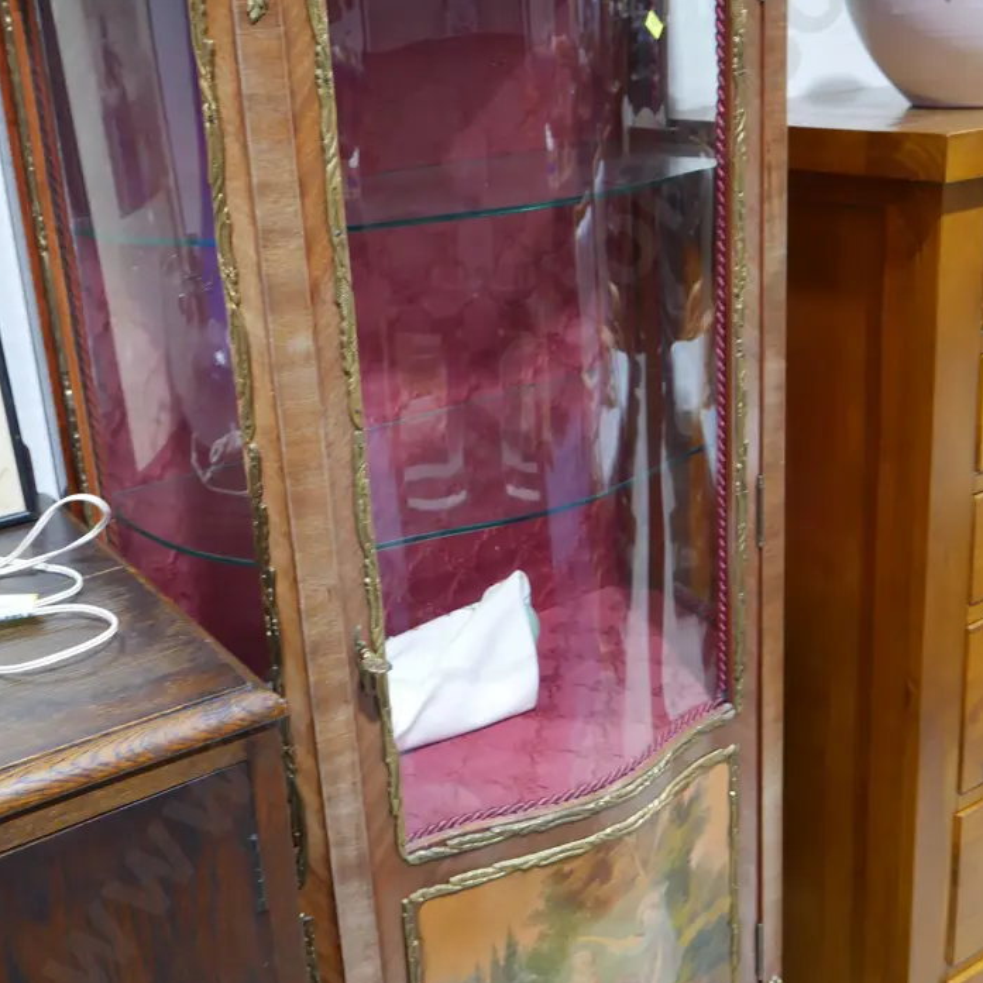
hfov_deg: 42.8
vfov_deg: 42.7
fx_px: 1253
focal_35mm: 39
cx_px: 496
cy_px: 416
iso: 800
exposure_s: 1/60
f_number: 3.6
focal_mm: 15
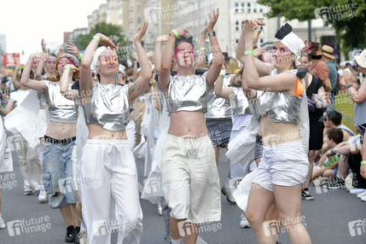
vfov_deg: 13.3
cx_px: 177
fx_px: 1047
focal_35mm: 103
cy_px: 119
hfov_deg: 19.8
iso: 160
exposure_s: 1/200
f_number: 4.5
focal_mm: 98
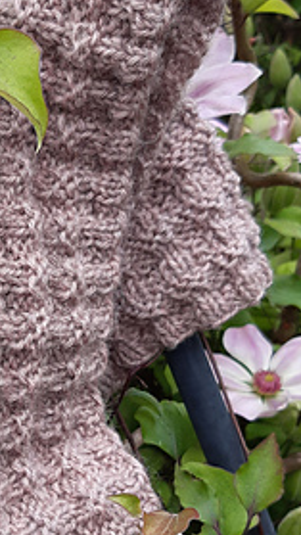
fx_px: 922
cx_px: -2
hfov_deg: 18.1
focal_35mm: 65
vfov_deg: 32.1
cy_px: 347
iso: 40
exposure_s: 1/182
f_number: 1.7
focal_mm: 3.92
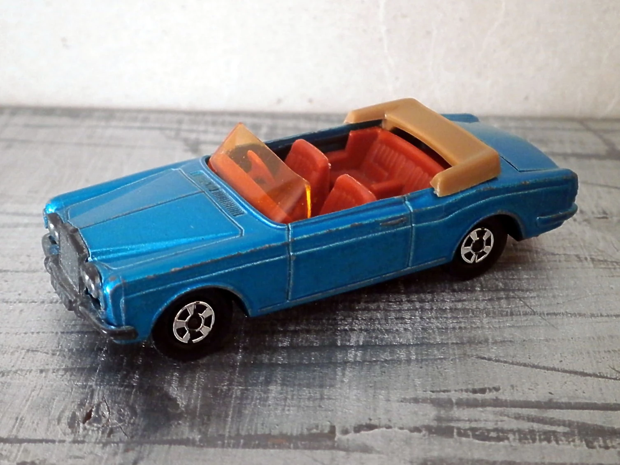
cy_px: 232
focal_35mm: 47
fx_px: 842
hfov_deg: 40.4
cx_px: 310
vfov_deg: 30.9
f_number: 3.4
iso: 320
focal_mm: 8.3
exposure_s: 1/40
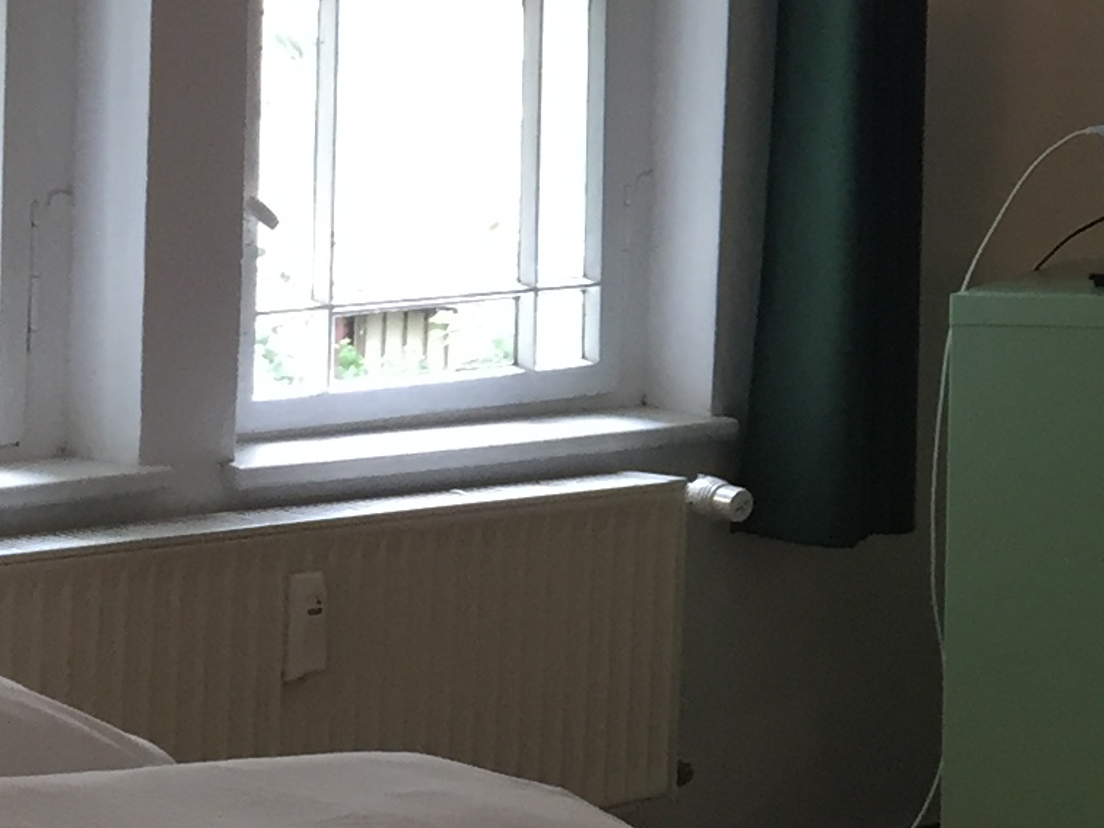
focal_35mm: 125
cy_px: -16
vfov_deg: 11.7
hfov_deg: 14.7
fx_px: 3987
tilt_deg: -0.2
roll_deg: -2.2
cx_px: 1617
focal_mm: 4.15
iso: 40
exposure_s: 1/33
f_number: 2.2
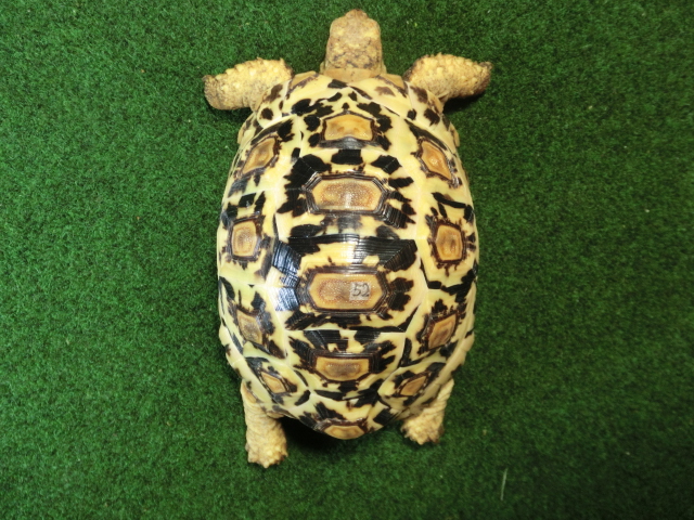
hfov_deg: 63.4
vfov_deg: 49.7
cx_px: 347
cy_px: 260
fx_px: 561
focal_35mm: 28
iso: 320
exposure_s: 1/60
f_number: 3
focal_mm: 5
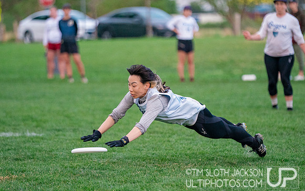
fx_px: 2194
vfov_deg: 5.0
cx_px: 164
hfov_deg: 8.0
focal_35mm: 264
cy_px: 85
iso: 3200
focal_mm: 189
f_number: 2.8
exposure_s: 1/2500
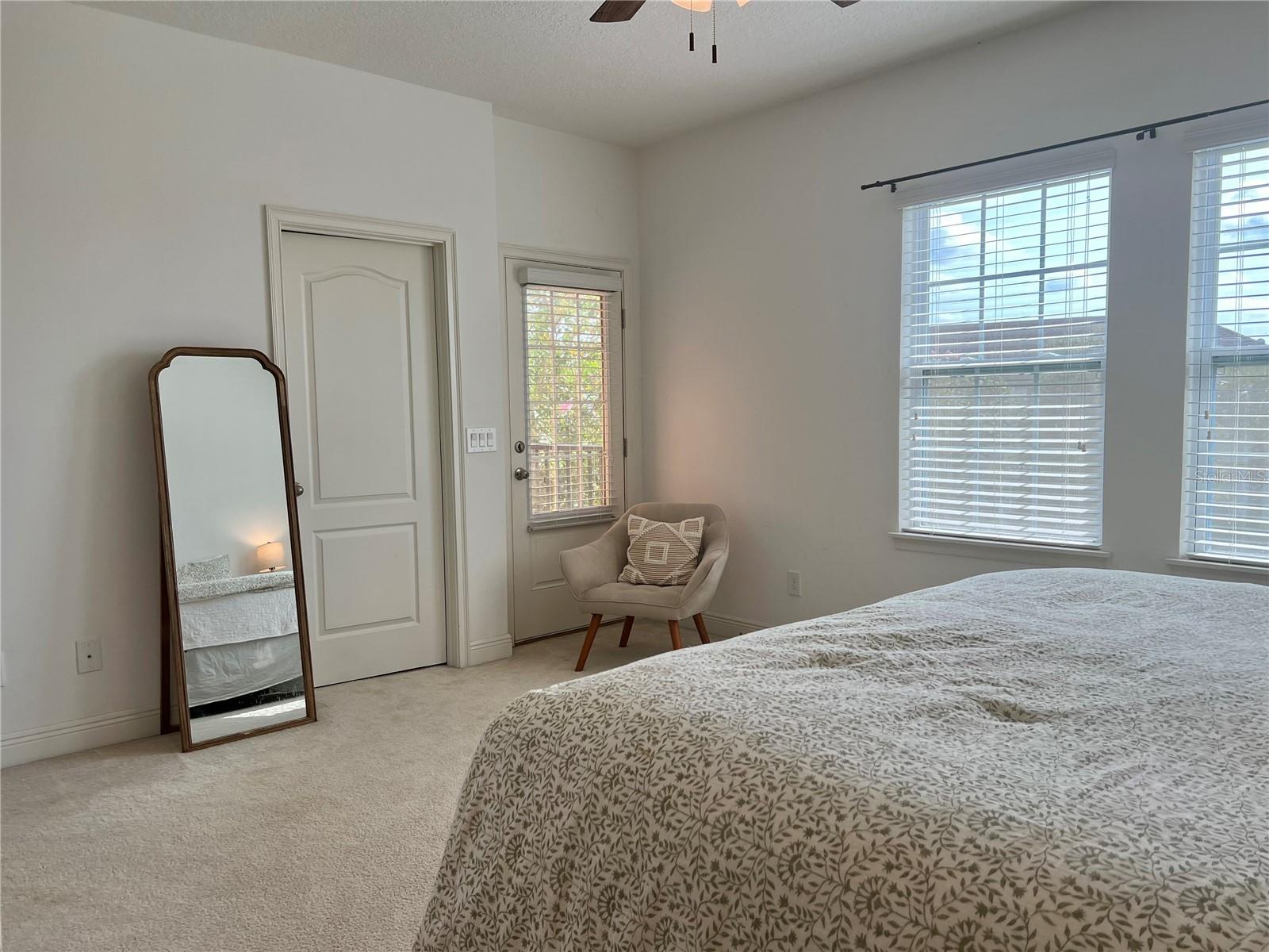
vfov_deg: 53.1
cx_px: 634
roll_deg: +1.1
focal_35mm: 26
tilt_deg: -4.4
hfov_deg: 67.3
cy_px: 476
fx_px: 953
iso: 50
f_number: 1.5
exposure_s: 1/646
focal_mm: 5.7
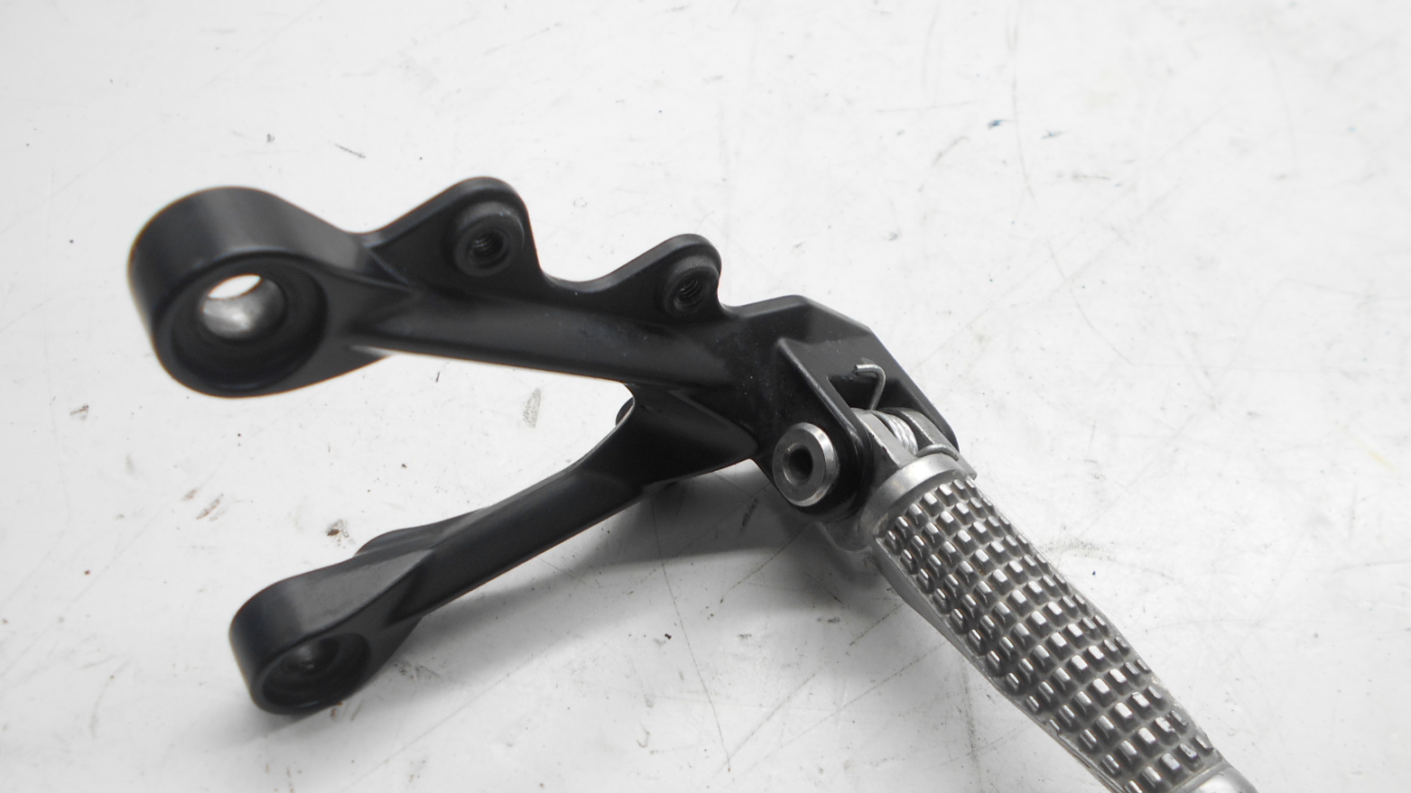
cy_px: 498
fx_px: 1085
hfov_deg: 66.1
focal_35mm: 29
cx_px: 701
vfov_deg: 39.9
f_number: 3.2
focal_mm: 4.6
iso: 80
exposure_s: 1/40
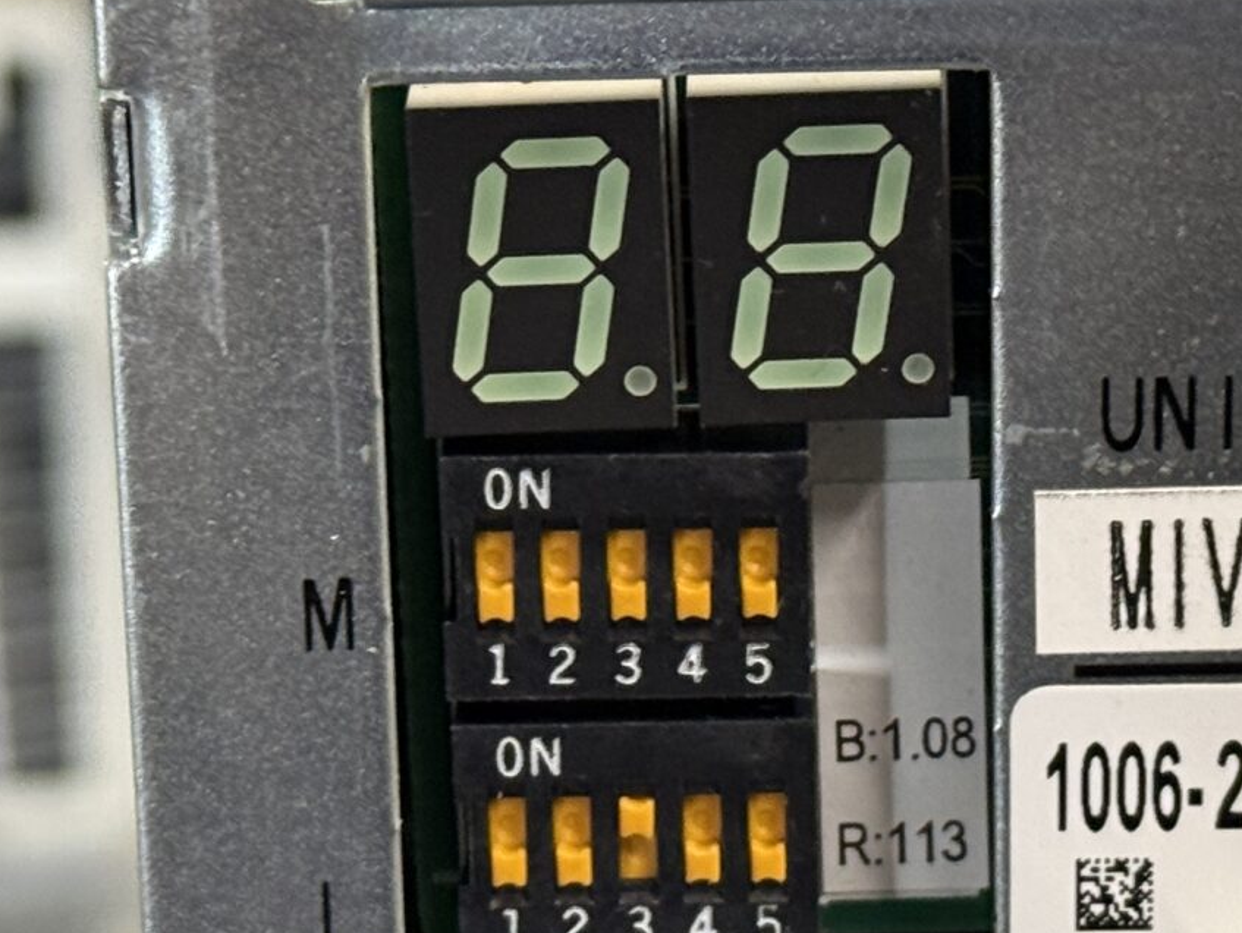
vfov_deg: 10.2
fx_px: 5205
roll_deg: +1.1
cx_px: 741
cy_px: 456
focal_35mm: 145
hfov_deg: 13.6
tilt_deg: -17.9
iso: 250
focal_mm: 6.76
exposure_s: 1/50
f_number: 1.78
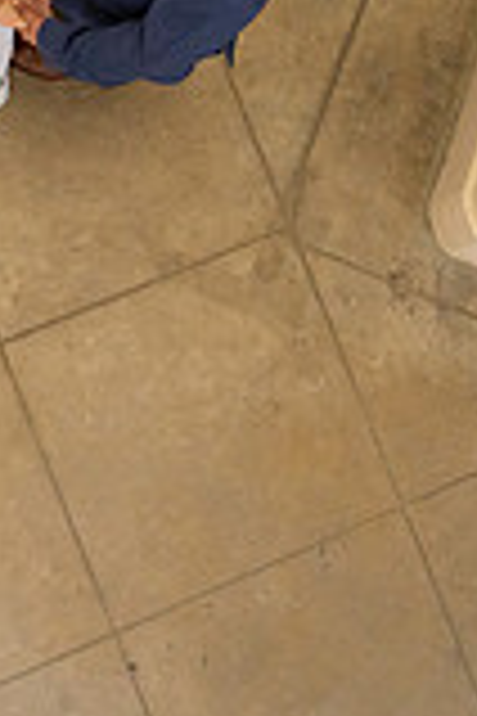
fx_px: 3021
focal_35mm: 152
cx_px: 282
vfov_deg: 13.1
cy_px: -199
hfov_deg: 9.0
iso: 1250
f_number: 2.8
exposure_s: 1/60
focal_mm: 34
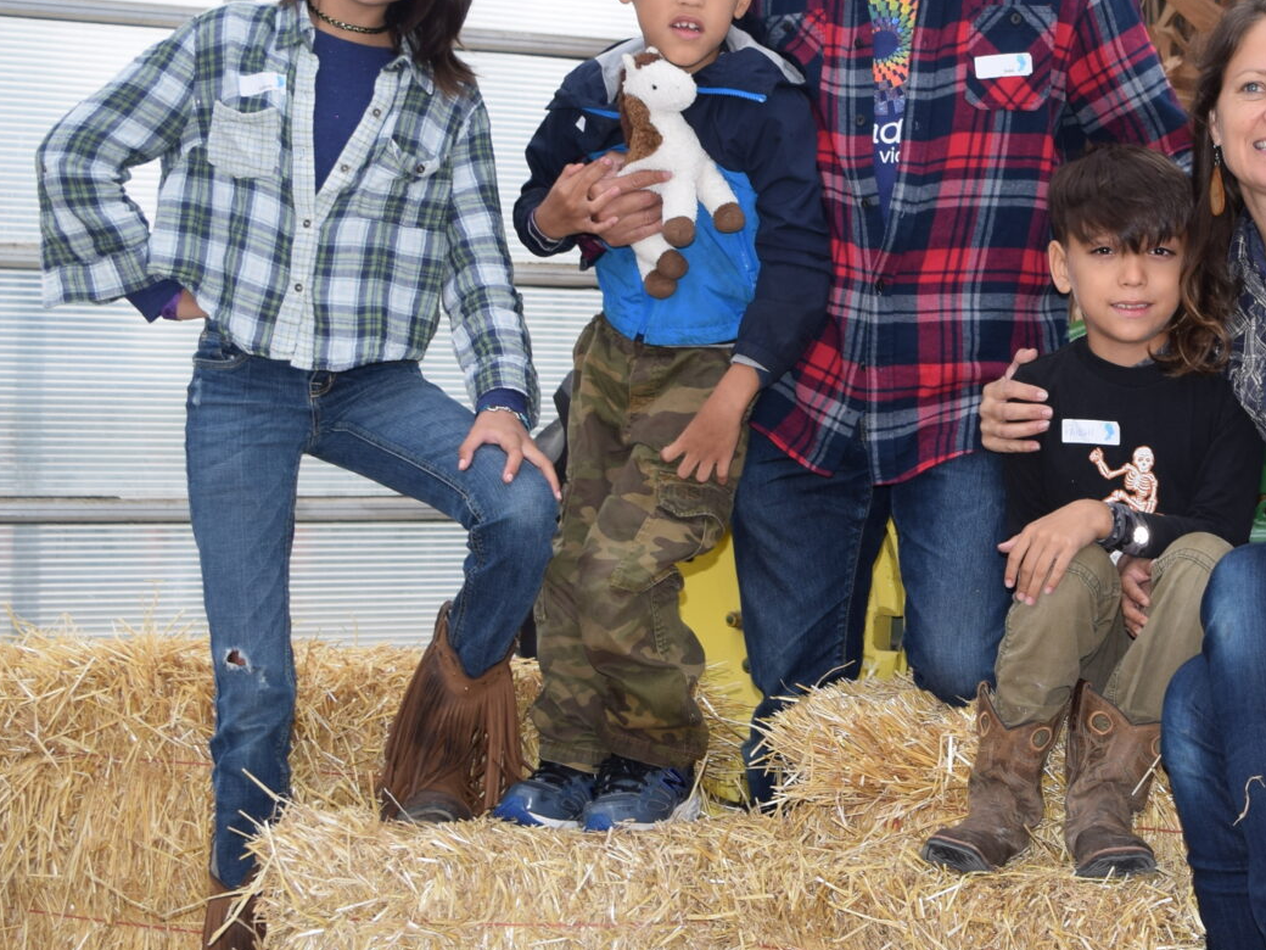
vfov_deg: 20.7
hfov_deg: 26.6
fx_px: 2597
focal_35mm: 71
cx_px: 1117
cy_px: 448
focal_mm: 20
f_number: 5.6
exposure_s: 1/125
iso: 100
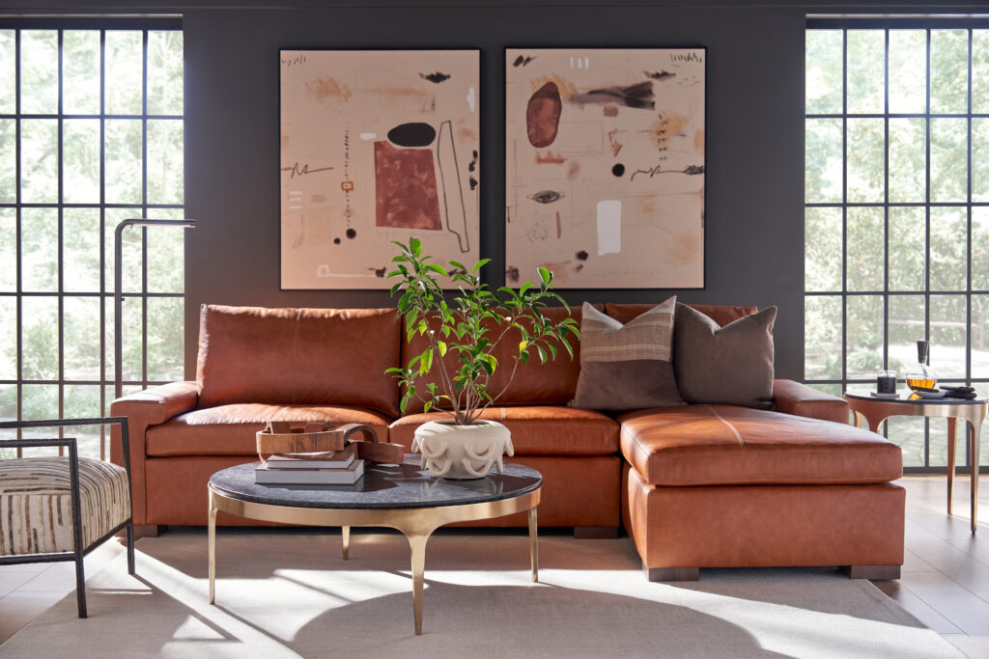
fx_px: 1291
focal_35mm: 47
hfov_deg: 41.9
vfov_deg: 28.7
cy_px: 330
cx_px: 494
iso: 200
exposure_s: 1/125
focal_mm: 47
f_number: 4.5
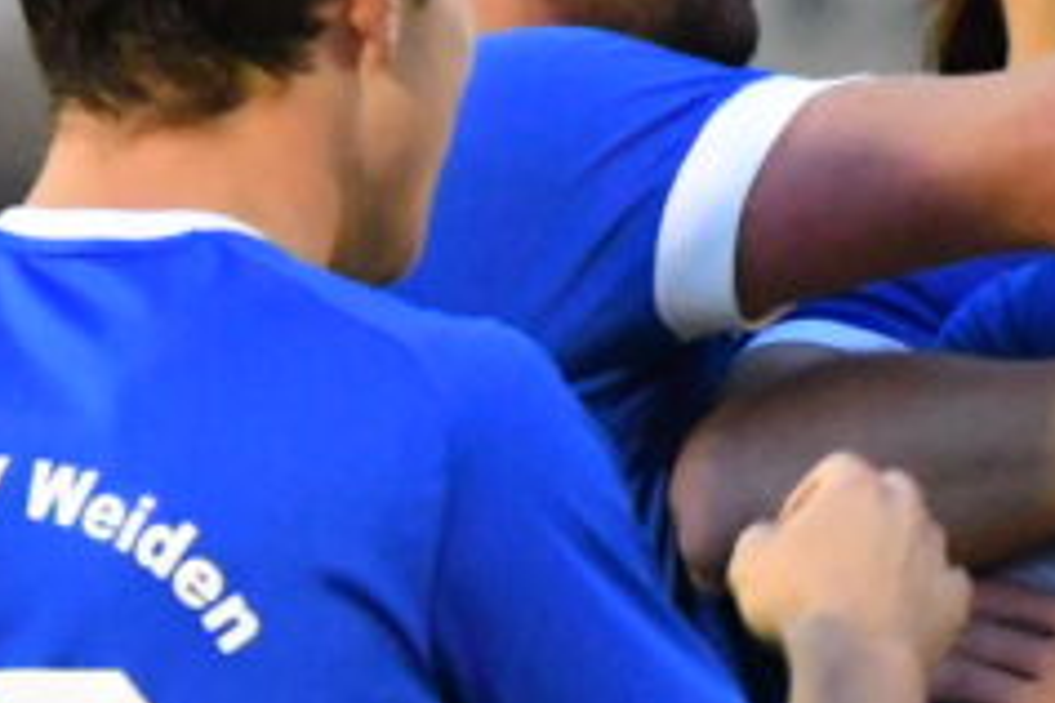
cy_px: 632
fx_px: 77829
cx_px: 1616
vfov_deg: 0.5
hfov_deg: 0.8
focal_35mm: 2656
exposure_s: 1/320
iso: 12800
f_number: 5.6
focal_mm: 350
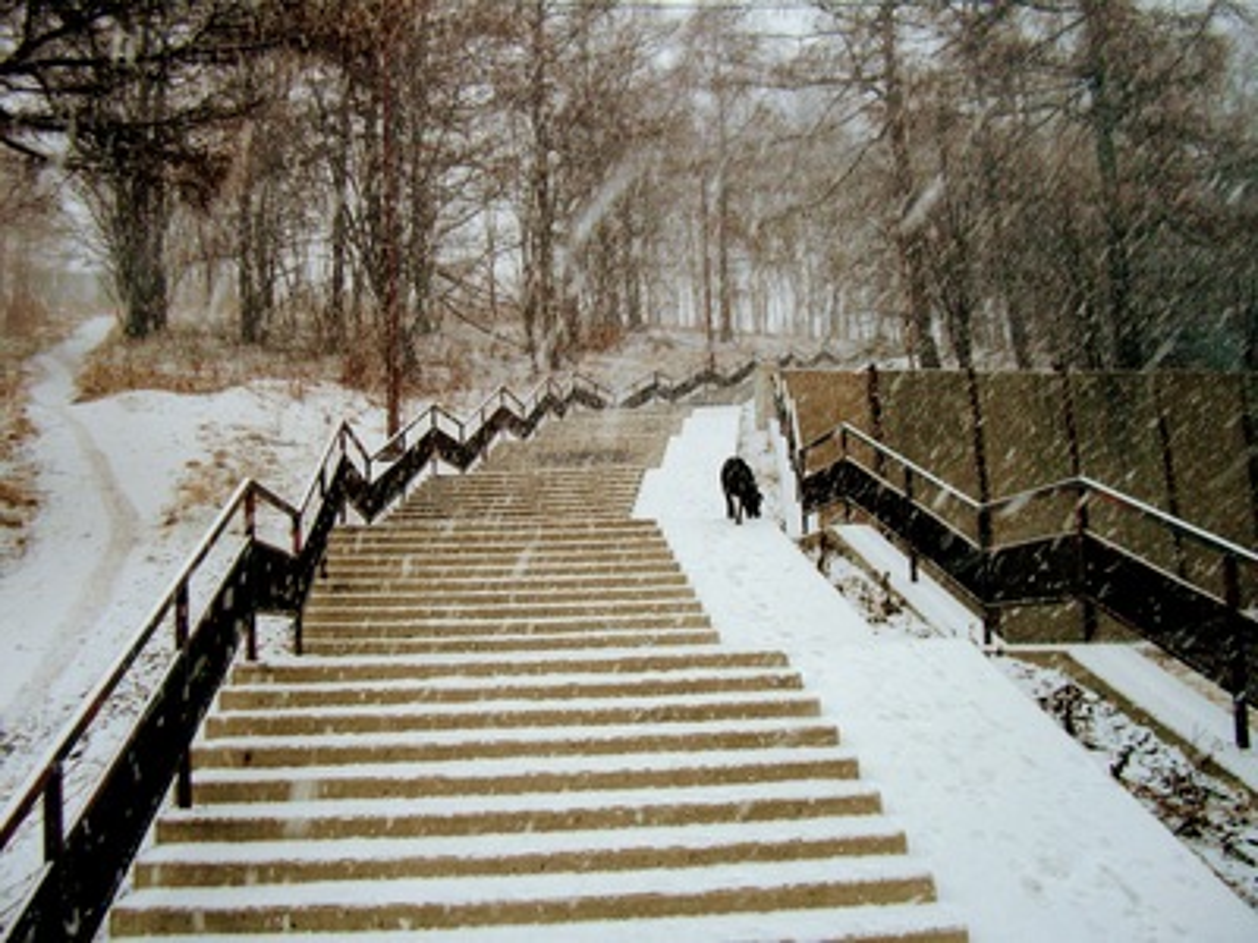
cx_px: 629
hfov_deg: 50.1
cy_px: 472
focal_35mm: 37
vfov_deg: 38.7
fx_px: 1345
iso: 242
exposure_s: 1/44.6
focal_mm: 7.9
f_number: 2.8
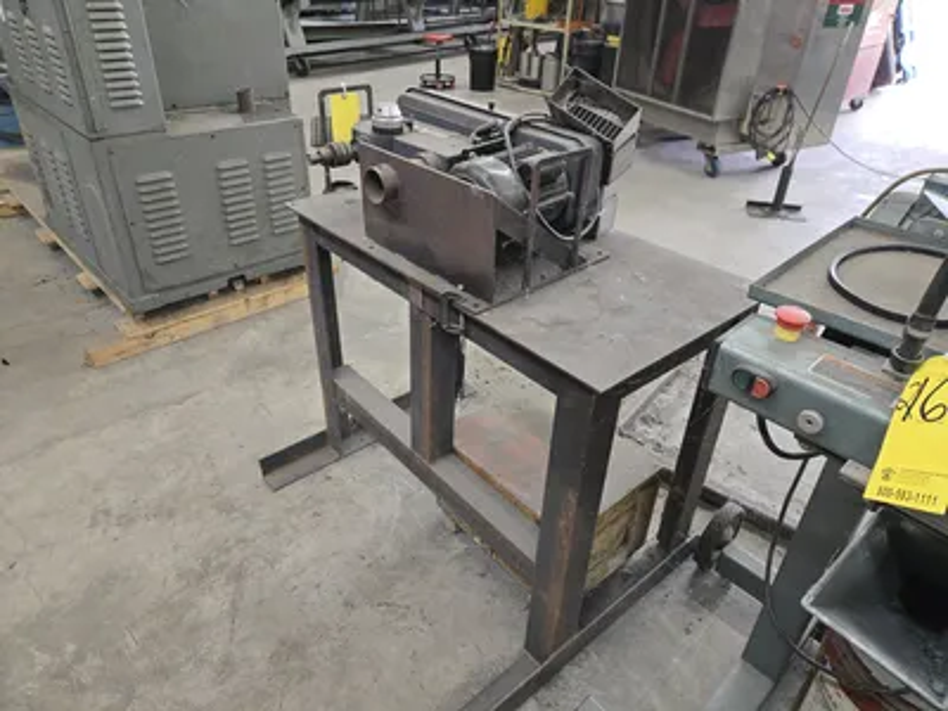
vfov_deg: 58.9
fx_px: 630
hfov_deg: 73.9
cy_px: 356
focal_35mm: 23
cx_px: 474
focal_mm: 5.4
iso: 320
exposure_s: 1/120
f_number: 1.8
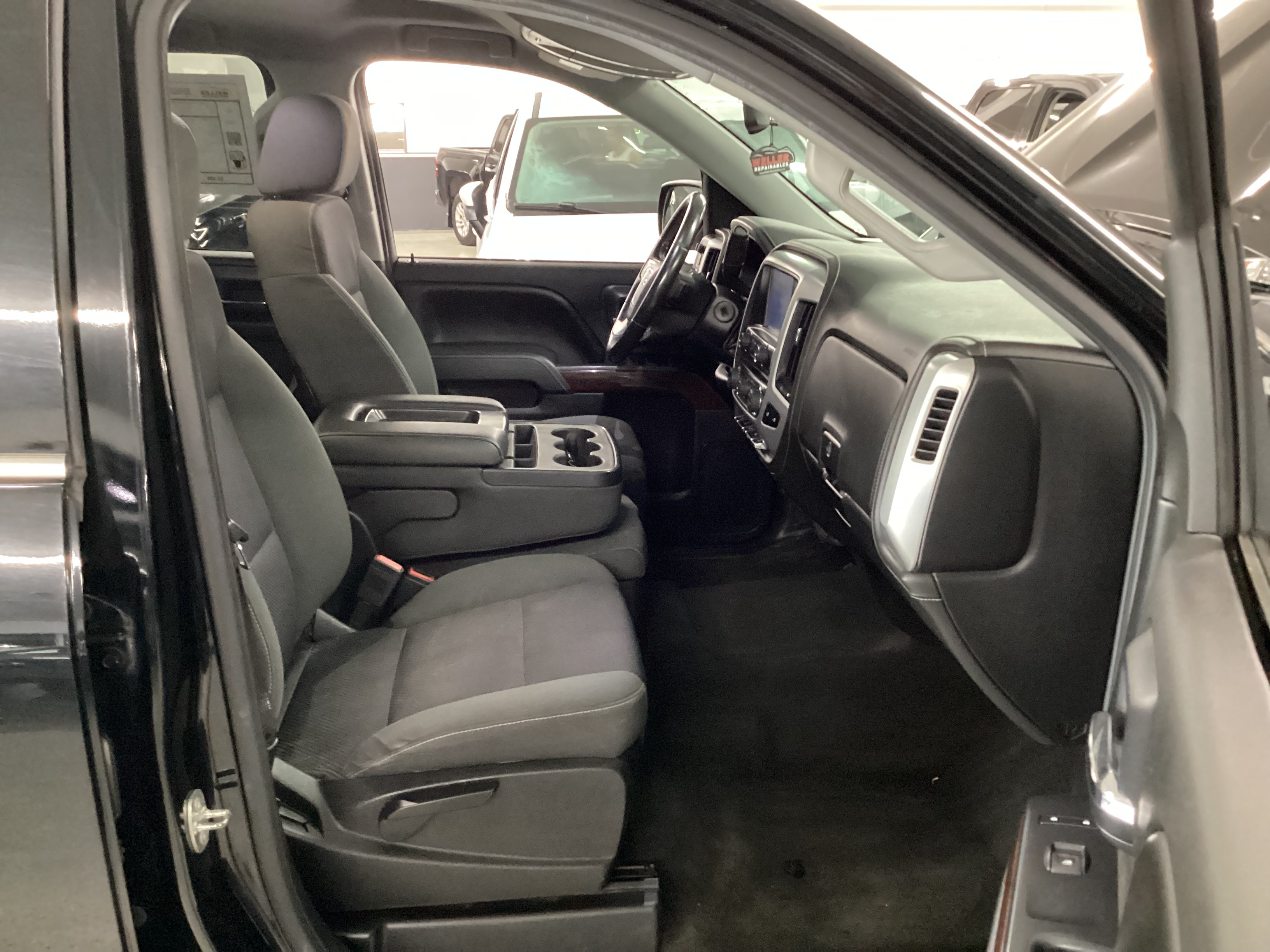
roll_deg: +1.0
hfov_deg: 58.4
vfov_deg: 45.4
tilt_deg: -19.8
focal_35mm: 31
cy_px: 476
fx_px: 1137
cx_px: 635
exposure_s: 1/20
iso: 640
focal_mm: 3.3
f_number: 2.4
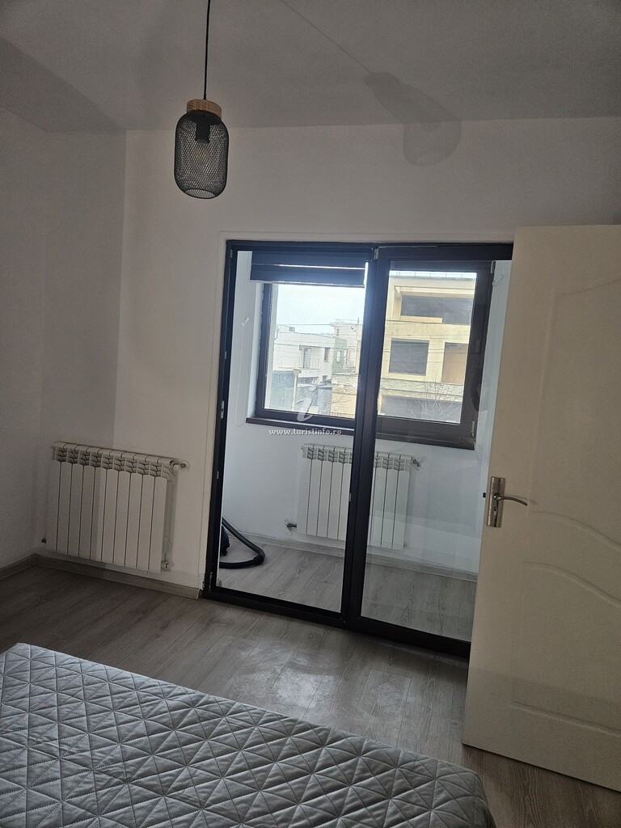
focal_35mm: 23
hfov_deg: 58.9
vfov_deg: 73.9
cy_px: 414
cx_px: 310
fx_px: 550
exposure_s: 1/100
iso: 400
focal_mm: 5.4
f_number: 1.8
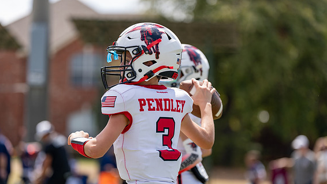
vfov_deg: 6.9
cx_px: 161
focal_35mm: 175
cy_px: 116
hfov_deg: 12.3
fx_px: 1518
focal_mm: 151
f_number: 2.8
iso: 200
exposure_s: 1/2000
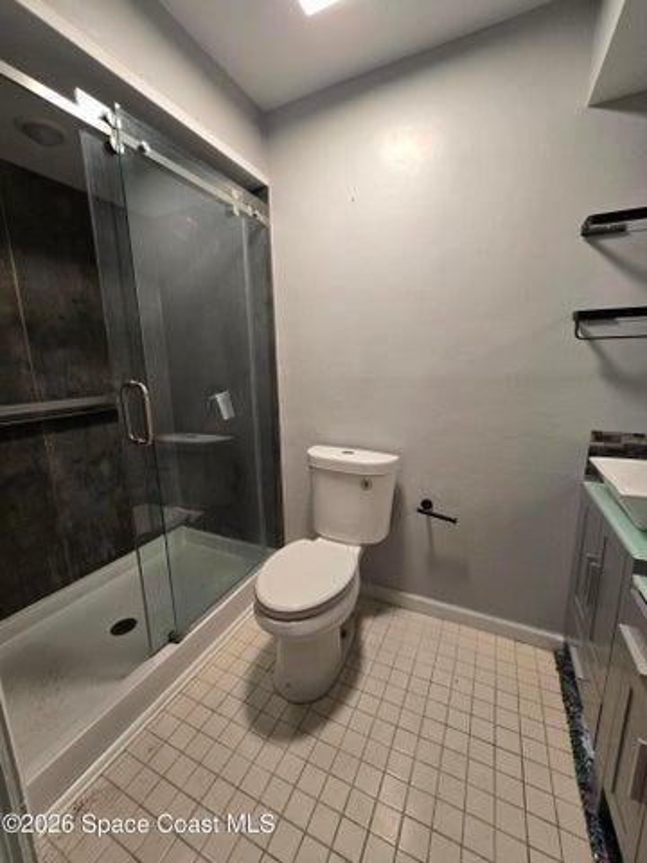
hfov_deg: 89.9
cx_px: 324
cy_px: 432
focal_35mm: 13
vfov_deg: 106.2
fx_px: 324
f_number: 2.2
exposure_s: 1/60
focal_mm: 2.2
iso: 200
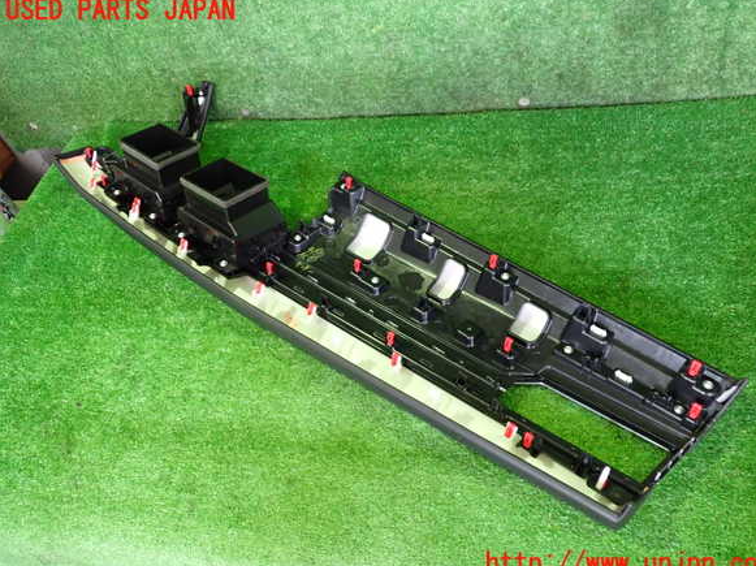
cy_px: 288
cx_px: 389
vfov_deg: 45.4
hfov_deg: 58.4
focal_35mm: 31
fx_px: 677
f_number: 2.3
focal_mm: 5.4
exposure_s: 1/30
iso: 800
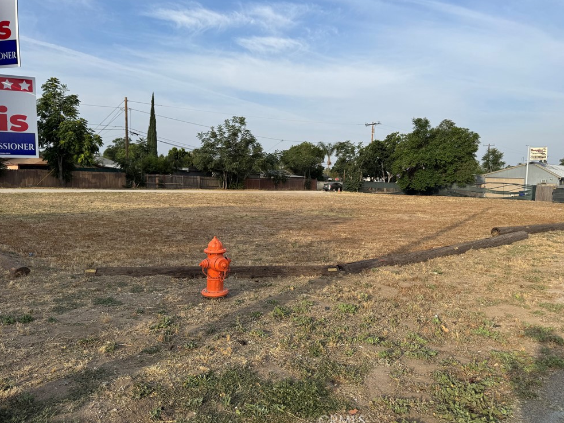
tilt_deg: -3.5
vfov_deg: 54.9
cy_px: 208
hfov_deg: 69.4
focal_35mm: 25
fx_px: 407
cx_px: 286
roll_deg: -1.8
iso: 80
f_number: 1.78
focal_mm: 6.76
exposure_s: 1/2710
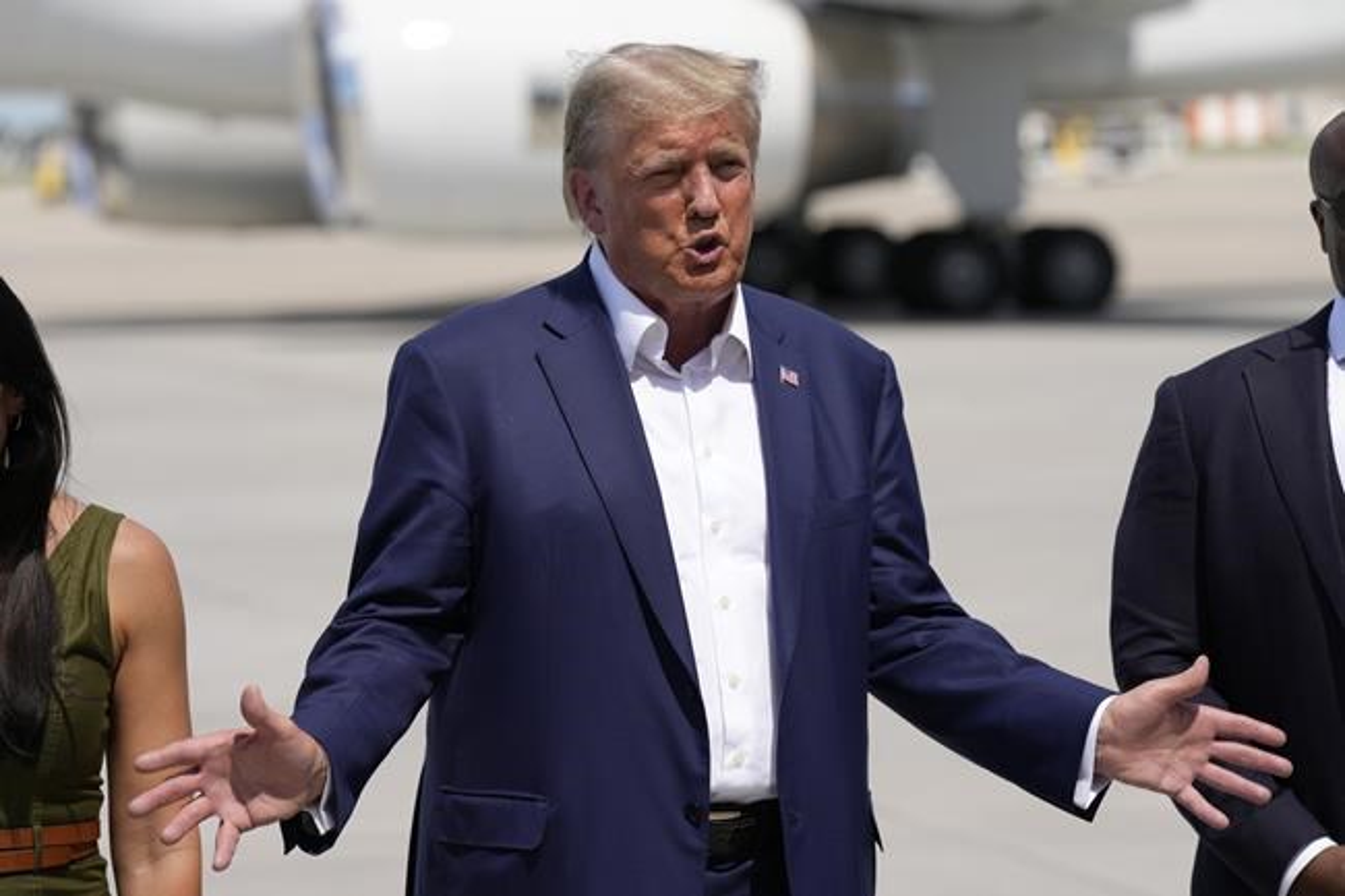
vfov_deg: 8.2
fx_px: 6275
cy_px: 448
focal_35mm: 168
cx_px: 672
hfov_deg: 12.2
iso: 320
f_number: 5.6
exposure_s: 1/1600
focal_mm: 168
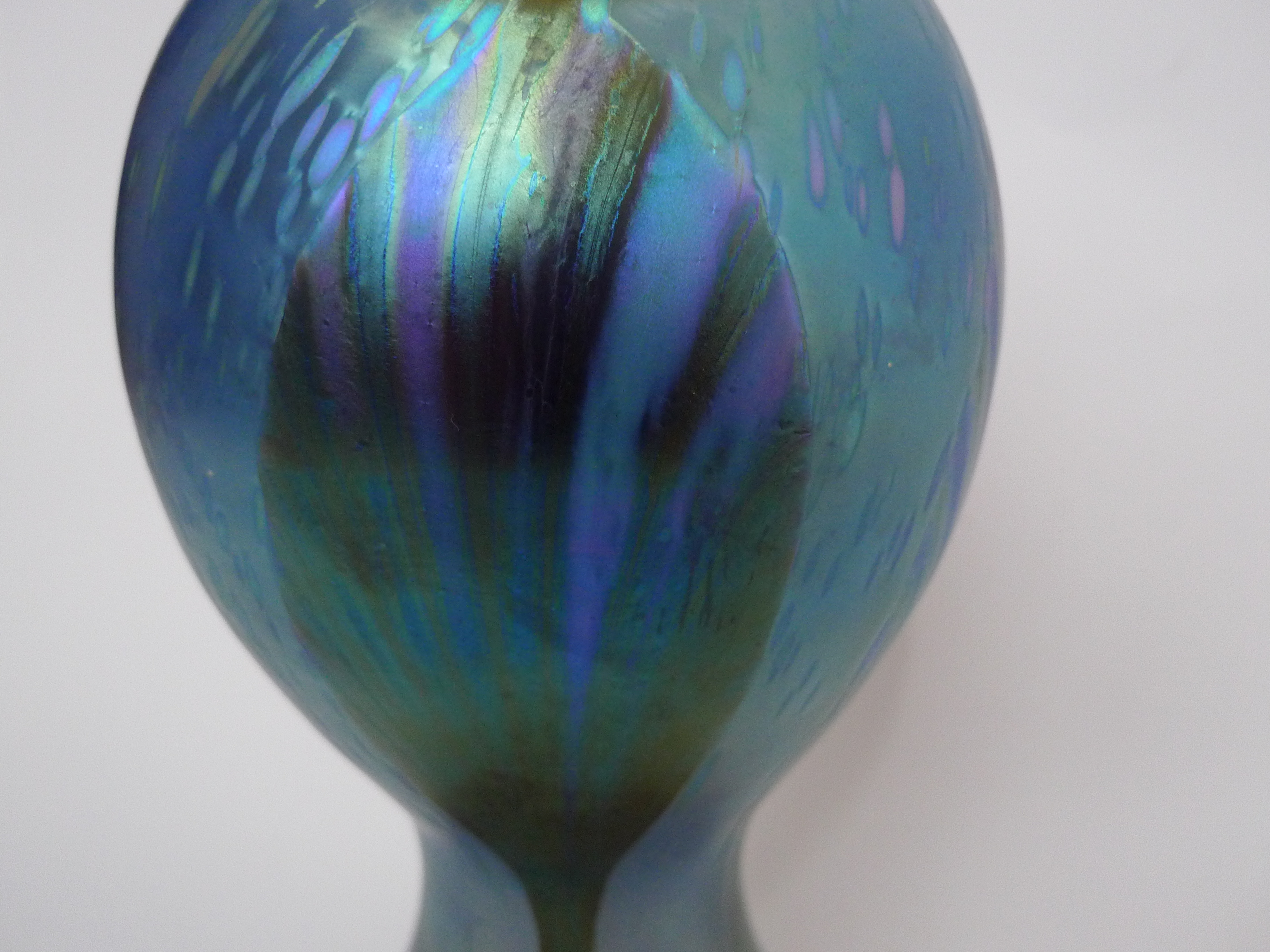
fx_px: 1357
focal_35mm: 37
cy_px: 476
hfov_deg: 50.1
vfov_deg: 38.7
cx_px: 635
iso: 400
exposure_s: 1/15
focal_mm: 7.9
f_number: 2.4
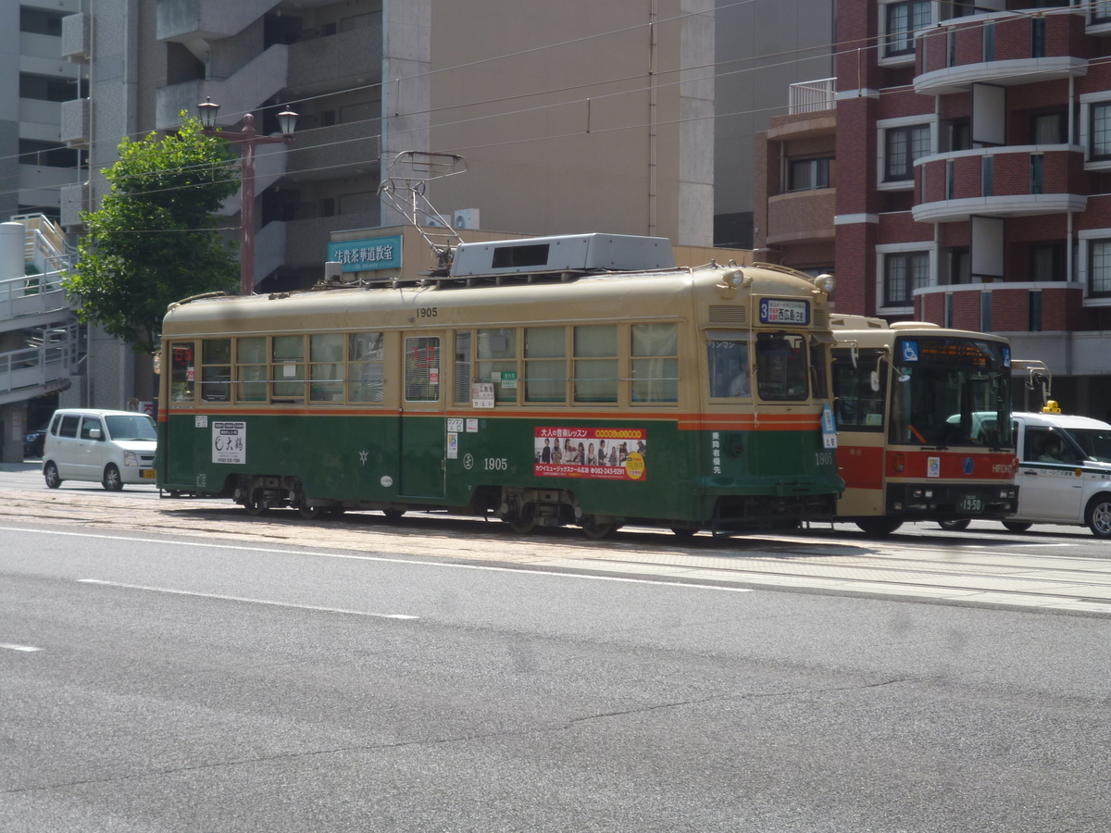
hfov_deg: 27.8
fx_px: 2247
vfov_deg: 21.0
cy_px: 416
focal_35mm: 70
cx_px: 556
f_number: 5
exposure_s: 1/250
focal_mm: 12.5
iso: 100
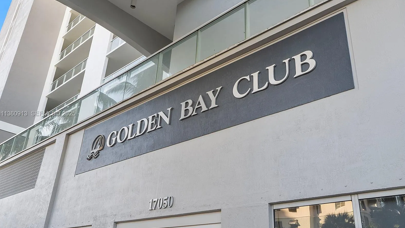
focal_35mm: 32
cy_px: 114
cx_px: 202
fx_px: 344
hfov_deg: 61.0
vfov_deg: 36.7
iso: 200
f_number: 8
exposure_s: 1/50
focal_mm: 20
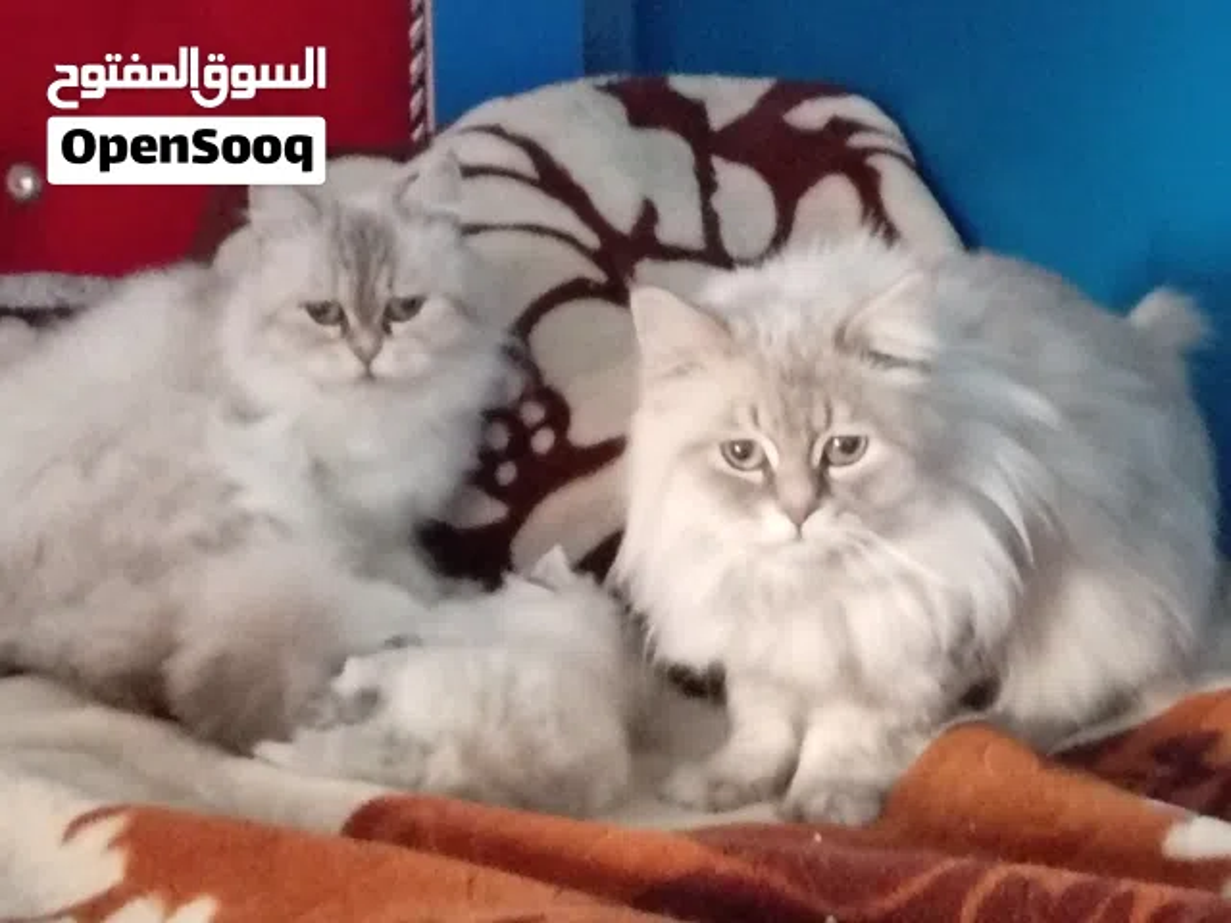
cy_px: 462
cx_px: 616
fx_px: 3521
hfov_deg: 19.8
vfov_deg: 14.9
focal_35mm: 99
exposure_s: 1/16.7
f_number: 1.8
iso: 2658
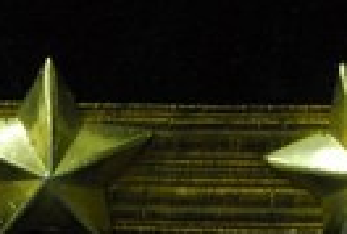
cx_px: 29
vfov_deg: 3.2
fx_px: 4207
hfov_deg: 4.7
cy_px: 176
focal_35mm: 435
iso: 1000
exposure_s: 1/10
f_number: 10
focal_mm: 60
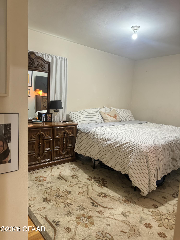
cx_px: 90
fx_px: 166
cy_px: 120
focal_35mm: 24
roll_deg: -4.0
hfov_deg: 56.8
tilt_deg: -7.6
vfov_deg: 71.6
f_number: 1.78
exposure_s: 1/40
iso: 1000
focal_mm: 6.76
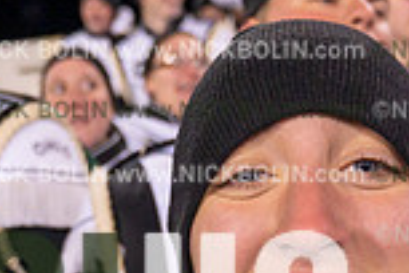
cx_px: 158
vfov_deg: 14.4
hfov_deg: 22.3
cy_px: 359
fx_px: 1034
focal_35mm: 91
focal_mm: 24
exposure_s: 1/640
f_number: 4
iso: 3200
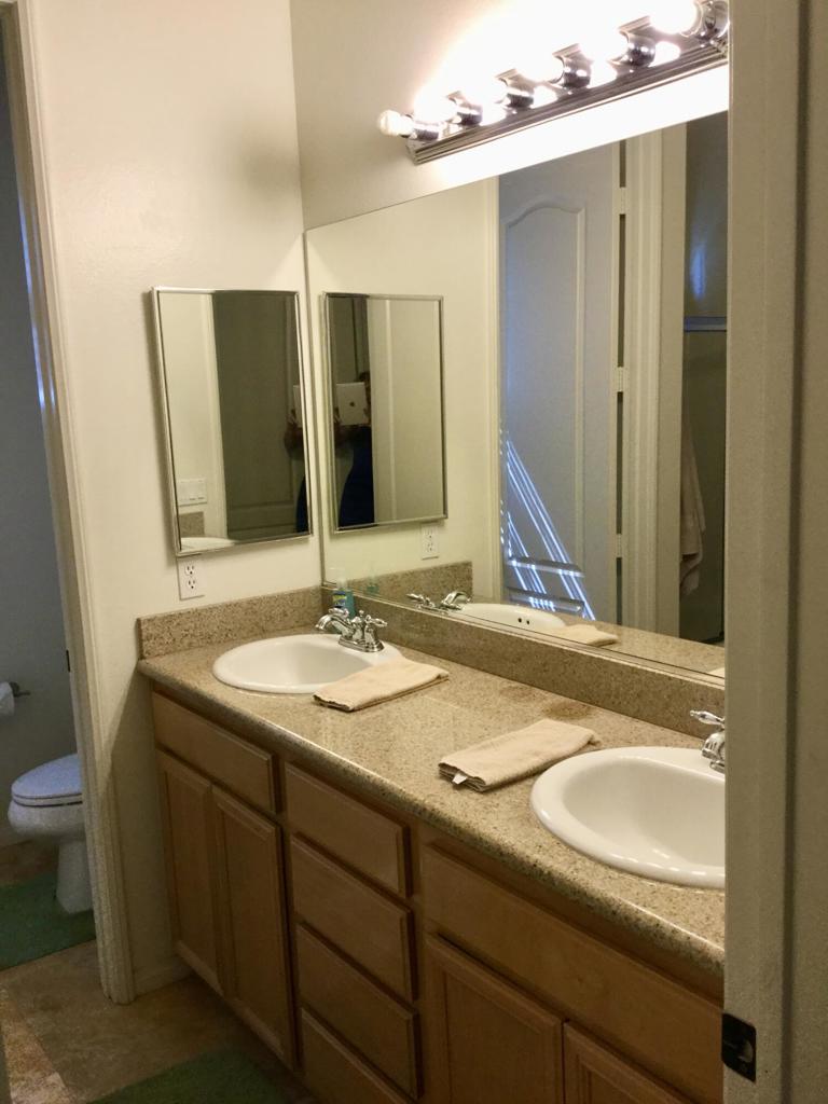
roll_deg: +3.2
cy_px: 552
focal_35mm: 31
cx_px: 414
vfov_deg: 58.4
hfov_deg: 45.4
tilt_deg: -8.6
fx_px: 989
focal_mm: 3.3
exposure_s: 1/30
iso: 40
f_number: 2.4
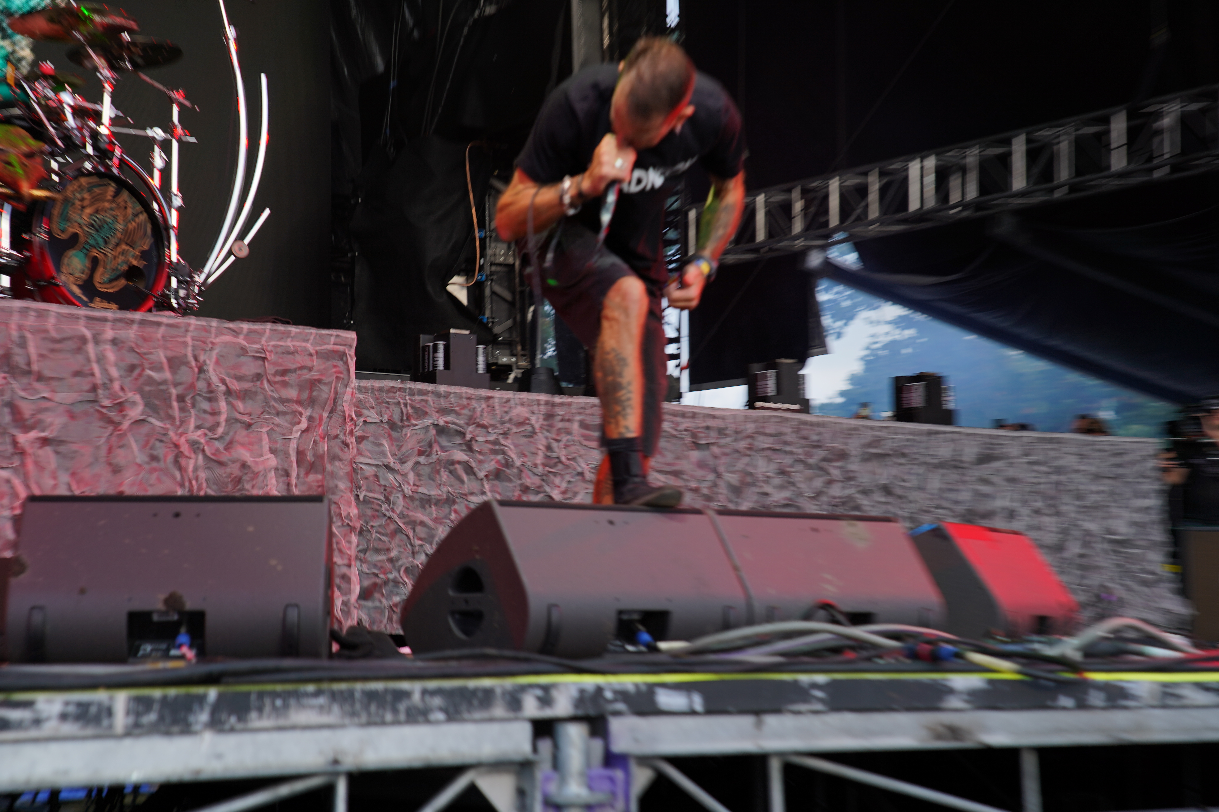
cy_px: 404
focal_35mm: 62
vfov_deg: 21.9
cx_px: 602
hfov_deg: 32.4
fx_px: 2099
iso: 100
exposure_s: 1/50
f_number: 4.5
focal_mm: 61
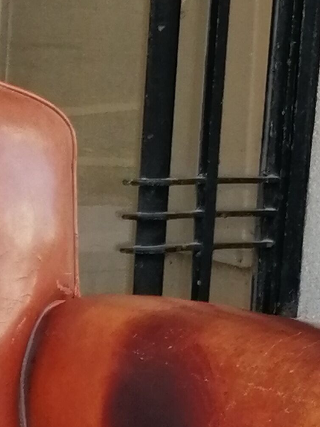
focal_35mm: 191
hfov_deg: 7.7
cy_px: 610
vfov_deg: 10.1
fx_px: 2355
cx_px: -11
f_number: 1.8
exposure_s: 1/172
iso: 50
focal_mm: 3.62
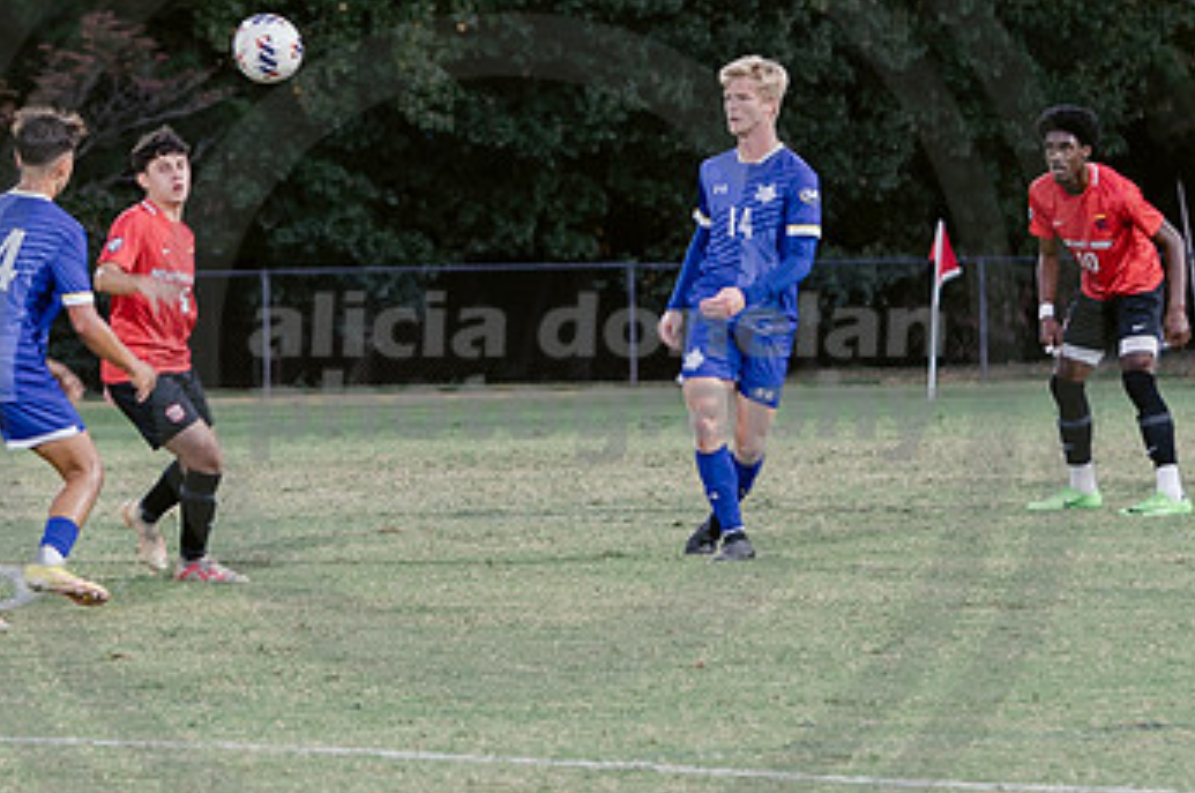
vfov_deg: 4.1
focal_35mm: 334
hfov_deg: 6.2
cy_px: 139
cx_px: 333
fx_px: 11071
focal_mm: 90
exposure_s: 1/100
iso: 640
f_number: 2.8
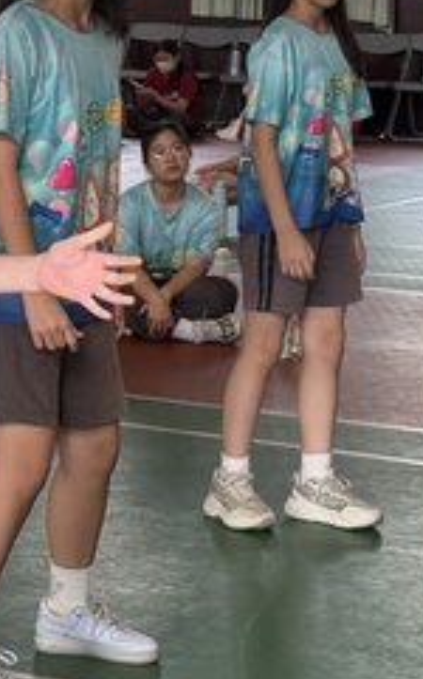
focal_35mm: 148
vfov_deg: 14.1
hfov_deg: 8.7
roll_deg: -2.1
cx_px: -85
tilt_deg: -5.7
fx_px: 2738
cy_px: 207
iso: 80
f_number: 1.78
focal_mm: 6.76
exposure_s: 1/266
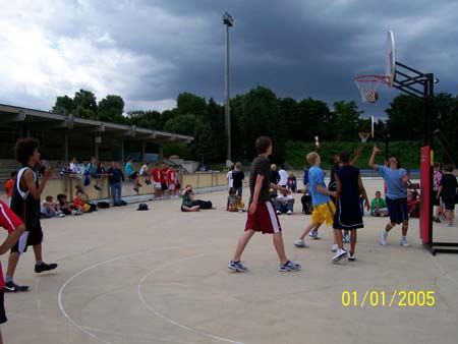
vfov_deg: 41.8
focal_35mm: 34
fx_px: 450
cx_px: 229
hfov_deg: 53.9
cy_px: 172
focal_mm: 5.6
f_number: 5.1
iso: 80
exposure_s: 1/432
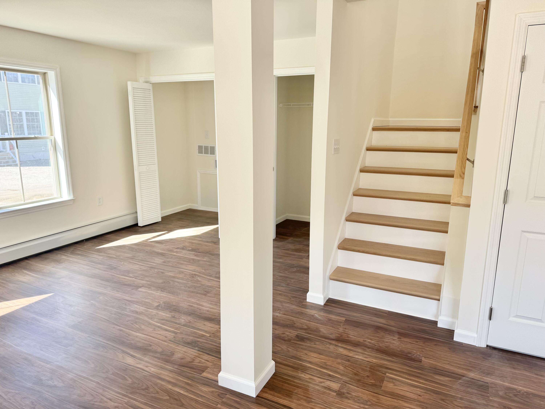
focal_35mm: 24
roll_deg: +0.1
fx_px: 378
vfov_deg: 56.8
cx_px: 272
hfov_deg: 71.6
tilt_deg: -12.2
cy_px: 204
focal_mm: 6.76
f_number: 1.78
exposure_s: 1/121
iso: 80
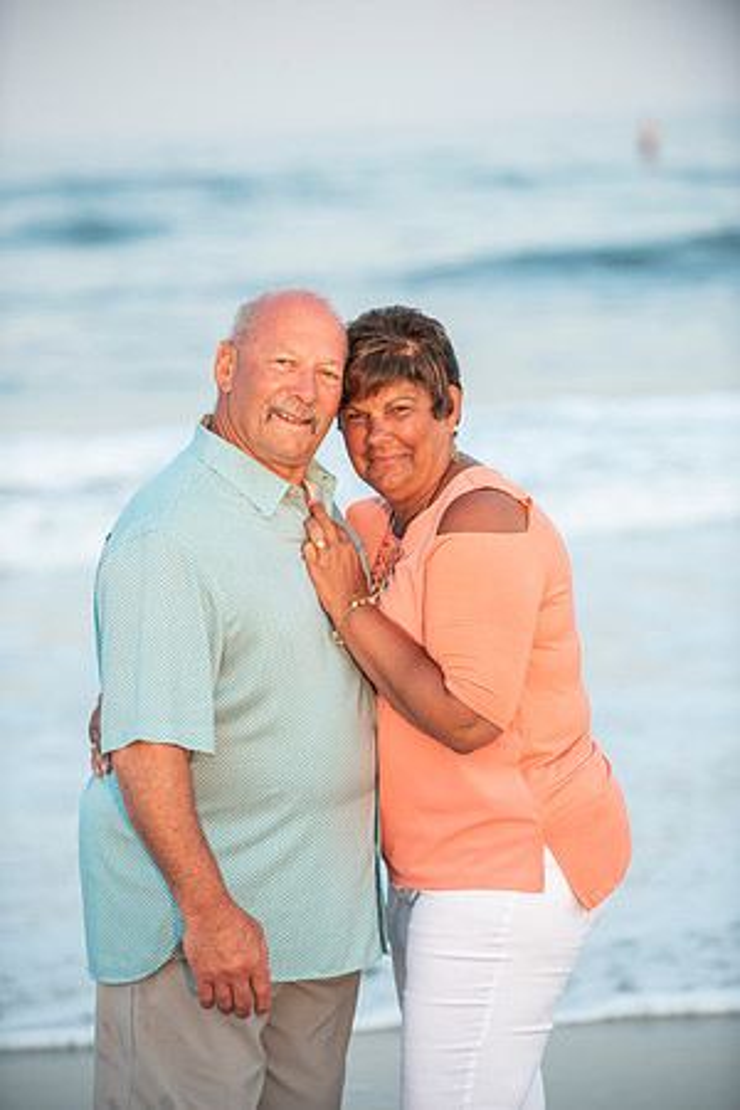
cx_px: 370
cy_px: 555
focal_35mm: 140
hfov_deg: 9.8
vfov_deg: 14.7
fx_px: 4316
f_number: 3.5
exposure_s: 1/1000
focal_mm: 140
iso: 800
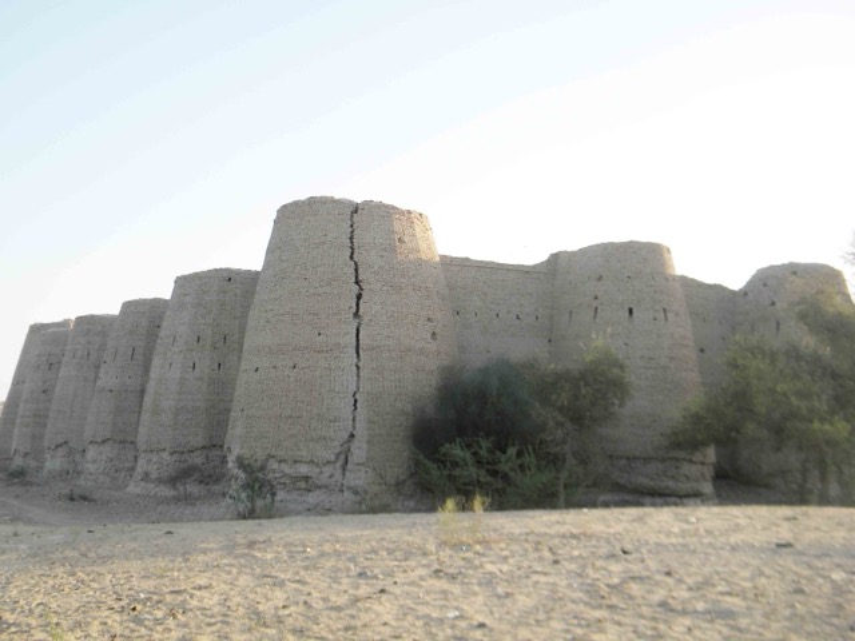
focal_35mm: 41
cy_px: 320
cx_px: 428
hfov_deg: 45.8
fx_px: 1013
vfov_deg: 35.1
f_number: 3.8
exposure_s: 1/363
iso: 80
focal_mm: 7.3
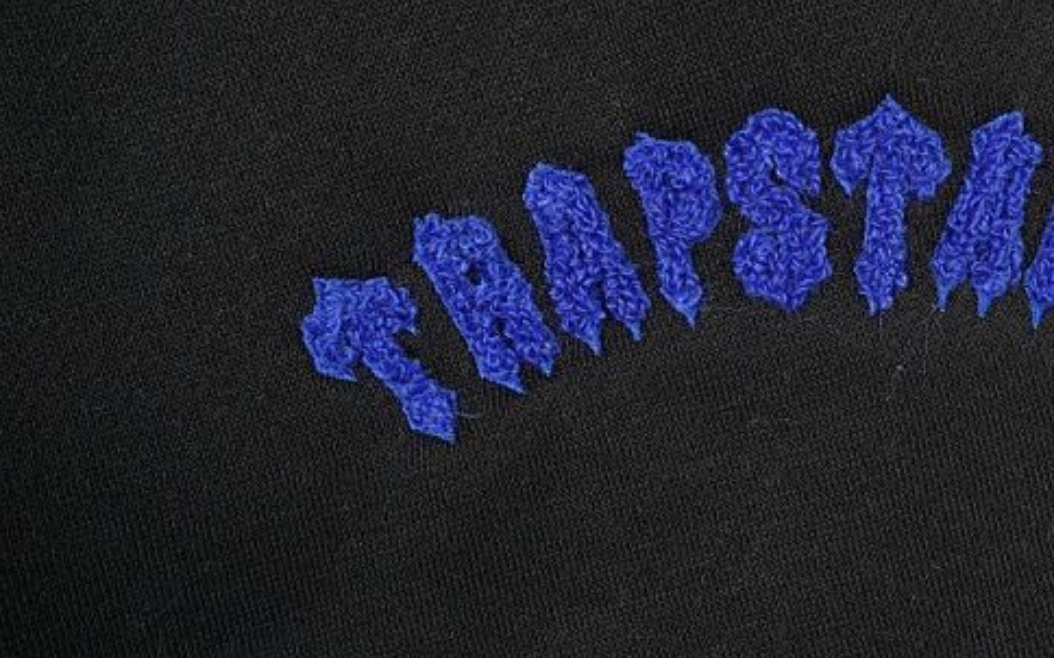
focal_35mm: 59
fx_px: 1694
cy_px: 338
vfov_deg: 22.0
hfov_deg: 34.0
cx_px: 756
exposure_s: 1/100
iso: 1600
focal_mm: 35
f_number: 10
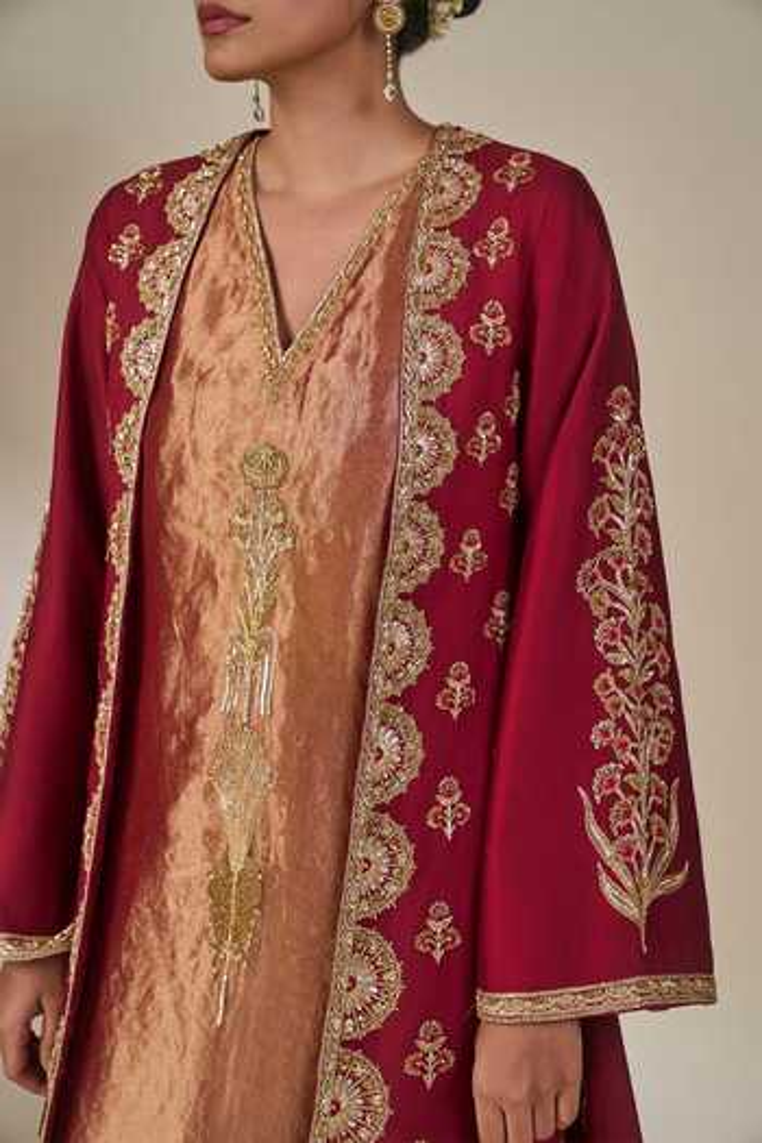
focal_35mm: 62
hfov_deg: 21.9
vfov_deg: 32.4
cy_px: 572
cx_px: 381
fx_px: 1968
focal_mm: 62
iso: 250
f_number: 5.6
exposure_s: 1/160
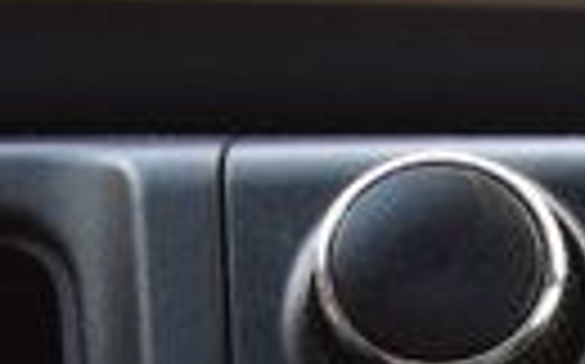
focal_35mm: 265
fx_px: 4221
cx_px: 1764
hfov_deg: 7.1
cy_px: 1249
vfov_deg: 4.6
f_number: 7.1
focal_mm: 22
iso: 400
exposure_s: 1/40
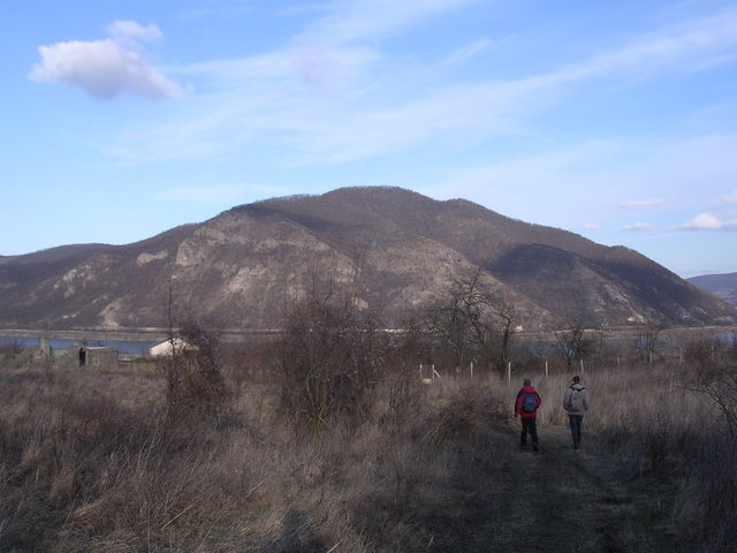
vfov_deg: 37.7
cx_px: 368
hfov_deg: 49.0
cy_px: 276
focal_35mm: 38
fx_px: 809
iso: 100
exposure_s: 1/179
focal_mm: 5.8
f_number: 5.6
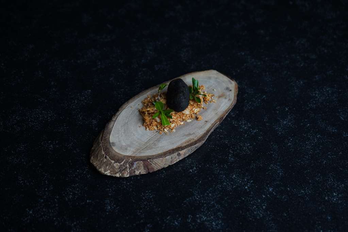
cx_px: 174
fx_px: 454
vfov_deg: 28.6
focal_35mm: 47
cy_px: 116
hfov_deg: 41.9
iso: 640
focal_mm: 47
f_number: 4.5
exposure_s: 1/160
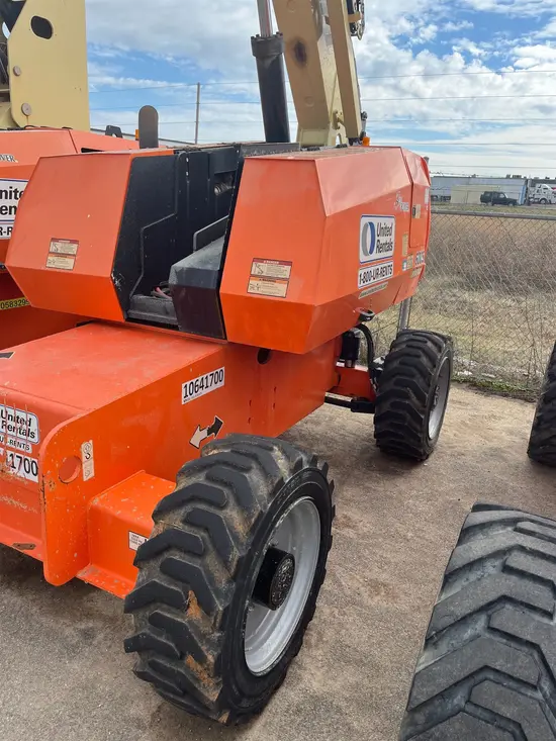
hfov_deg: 53.1
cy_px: 370
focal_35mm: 26
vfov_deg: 67.3
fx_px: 557
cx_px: 278
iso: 50
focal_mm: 5.1
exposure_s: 1/1497
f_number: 1.6
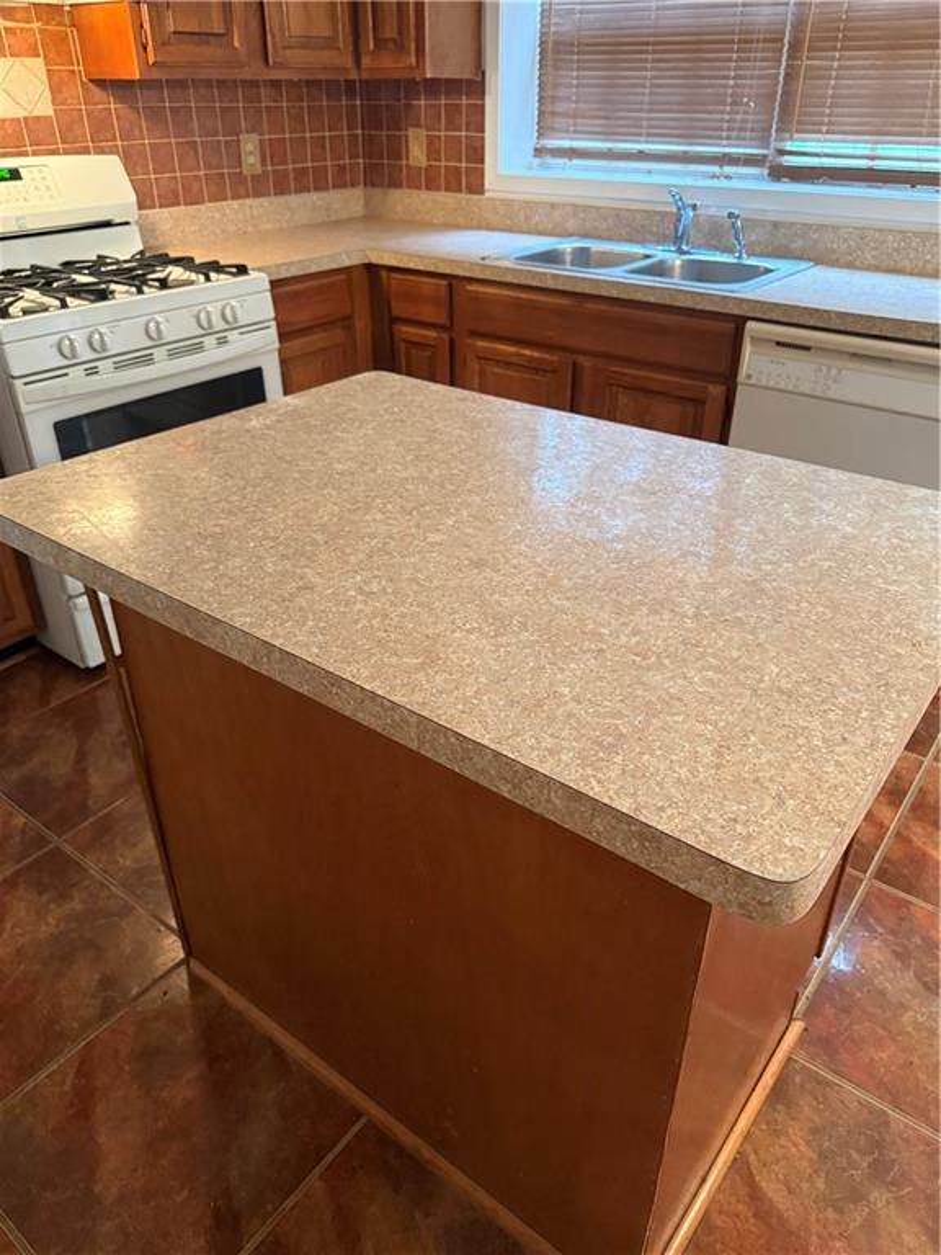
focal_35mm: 24
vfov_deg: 71.6
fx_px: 870
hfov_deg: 56.8
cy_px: 628
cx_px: 470
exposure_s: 1/60
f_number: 1.78
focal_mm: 6.76
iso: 640
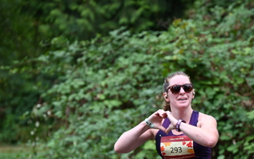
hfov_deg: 5.9
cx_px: 171
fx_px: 2450
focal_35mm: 354
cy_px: 132
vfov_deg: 3.7
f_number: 6.3
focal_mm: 200
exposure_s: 1/250
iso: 560
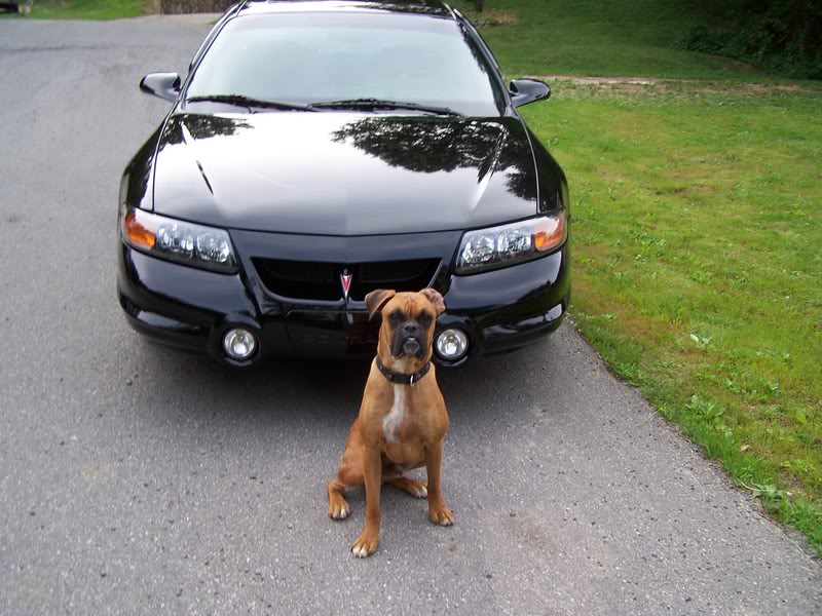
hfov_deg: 49.0
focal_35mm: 38
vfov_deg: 37.7
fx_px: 902
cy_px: 308
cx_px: 411
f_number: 2.8
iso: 80
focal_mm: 6.3
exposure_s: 1/90
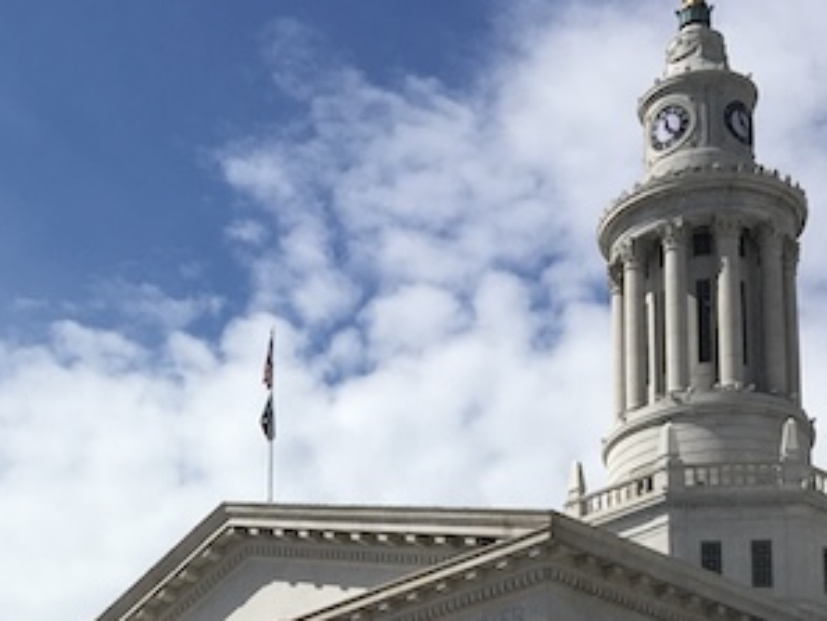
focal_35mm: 86
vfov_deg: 16.1
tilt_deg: +15.5
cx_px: 50
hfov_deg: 22.1
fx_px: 2055
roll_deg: -0.9
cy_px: 852
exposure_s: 1/2959
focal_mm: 4.15
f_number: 2.2
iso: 25
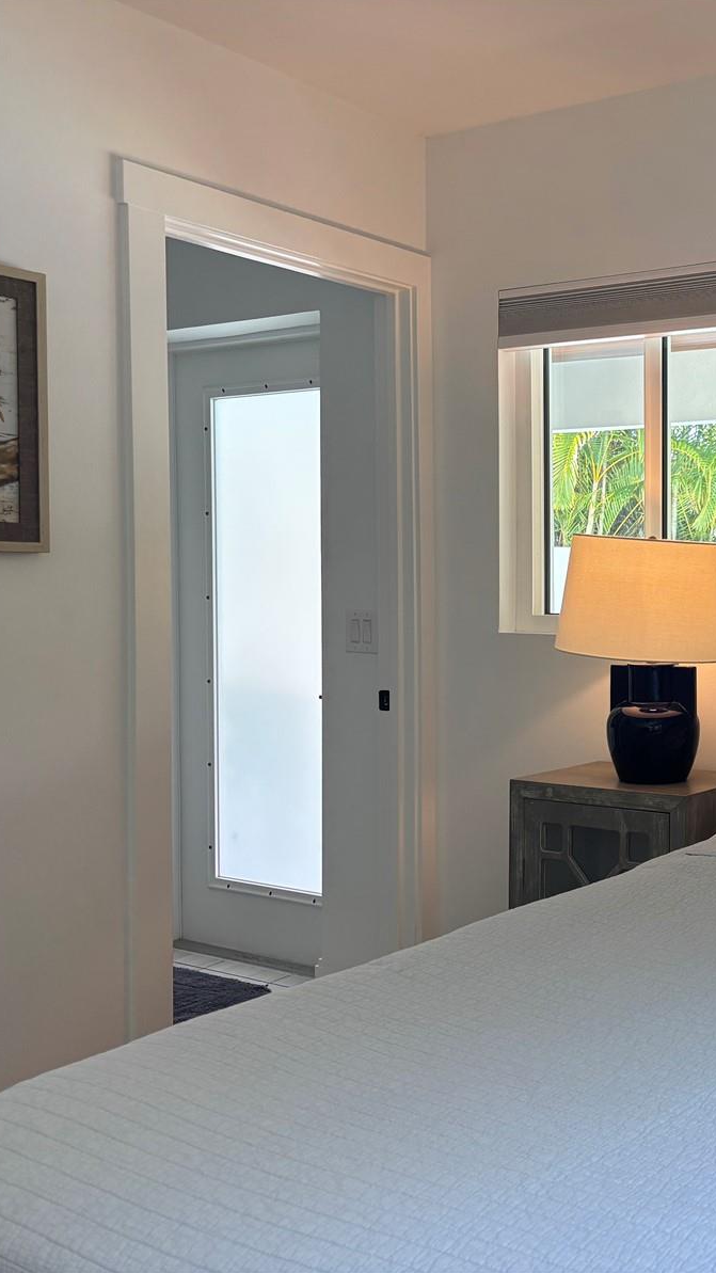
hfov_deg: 28.9
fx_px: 1283
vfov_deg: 52.8
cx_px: 738
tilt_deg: -2.6
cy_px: 634
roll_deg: +0.1
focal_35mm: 38
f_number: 1.6
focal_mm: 5.96
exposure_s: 1/120
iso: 125
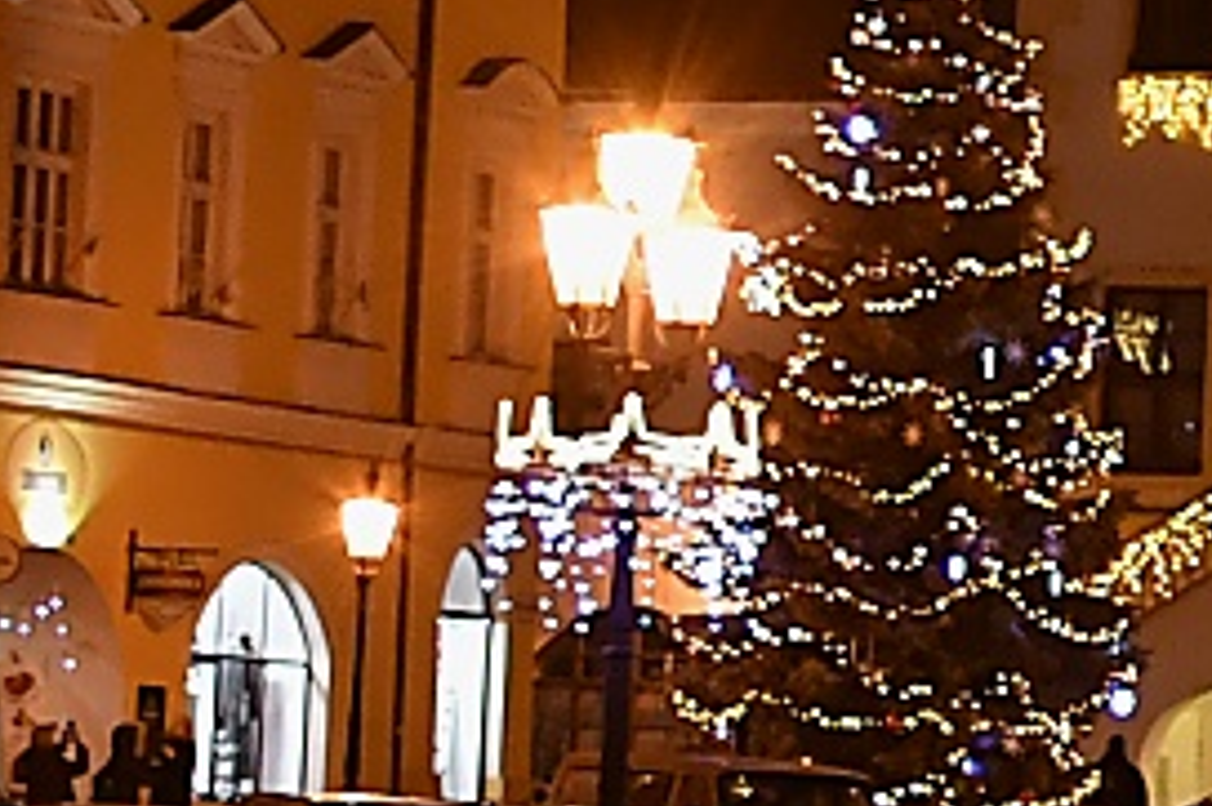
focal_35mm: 367
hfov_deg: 5.4
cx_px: 2981
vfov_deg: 3.7
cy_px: -534
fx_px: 12348
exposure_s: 1/40
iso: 1000
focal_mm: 35
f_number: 2.8
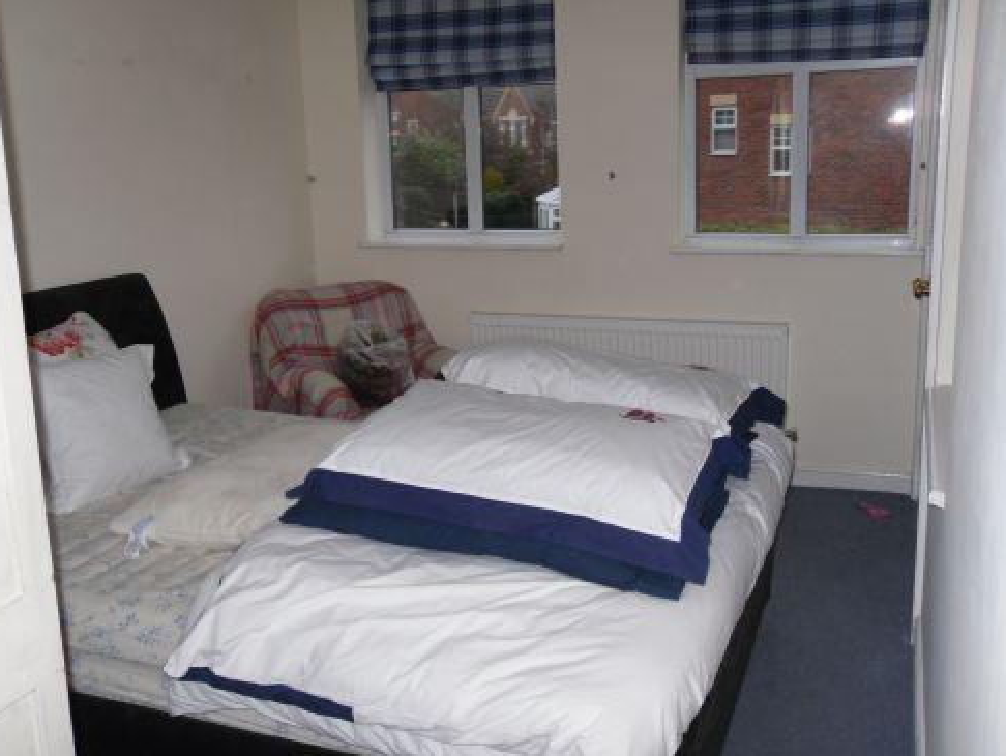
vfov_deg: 39.7
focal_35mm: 36
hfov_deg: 51.3
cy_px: 384
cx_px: 491
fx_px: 1047
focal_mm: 6.3
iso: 100
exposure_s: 1/45
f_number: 3.5
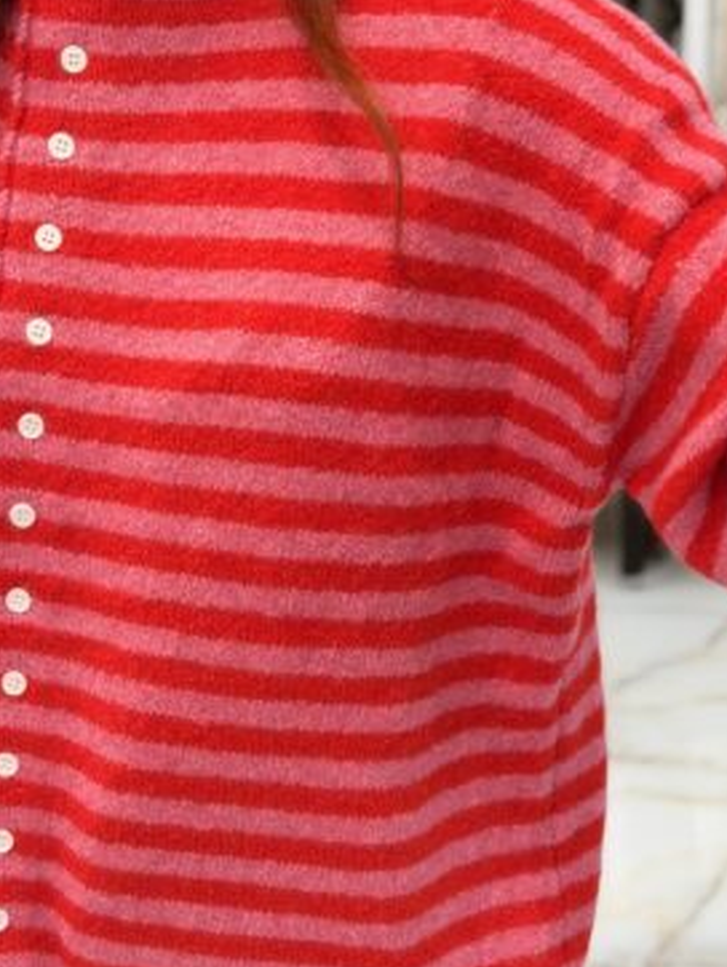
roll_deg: +6.0
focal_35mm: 76
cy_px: 546
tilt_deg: -22.9
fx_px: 2126
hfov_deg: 19.4
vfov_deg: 25.6
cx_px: 382
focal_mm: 6.76
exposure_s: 1/50
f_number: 1.78
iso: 80
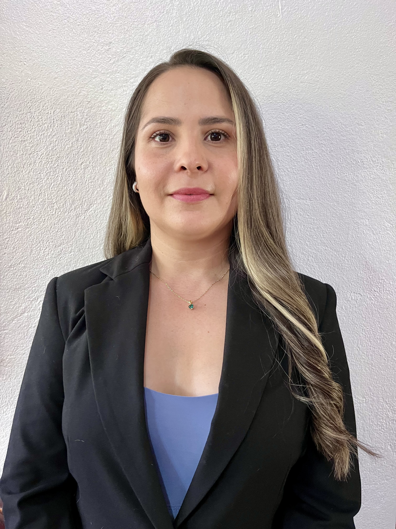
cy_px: 264
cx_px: 198
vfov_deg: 67.3
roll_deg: -0.4
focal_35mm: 26
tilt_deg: -8.9
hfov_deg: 53.1
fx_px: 397
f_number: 1.6
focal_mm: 5.1
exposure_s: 1/60
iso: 400
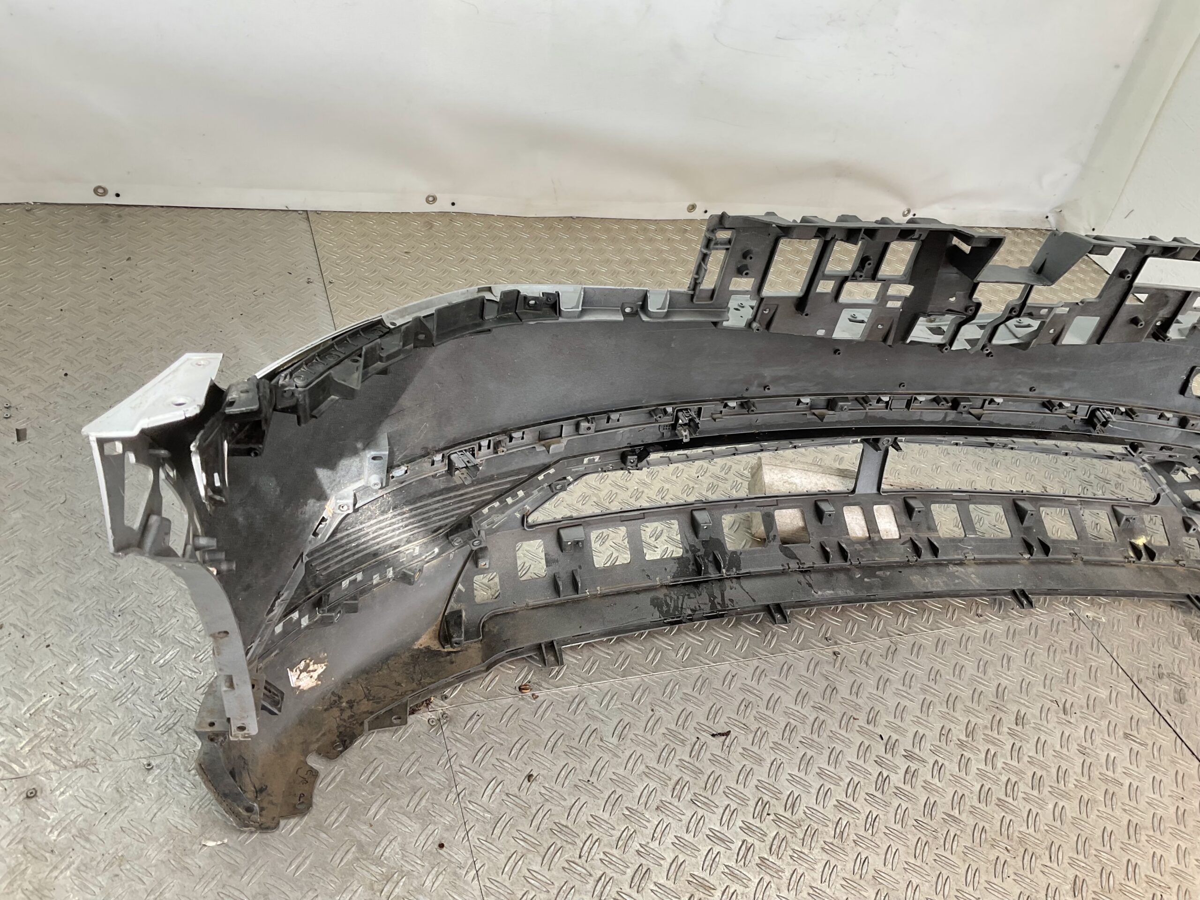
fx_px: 1005
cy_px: 450
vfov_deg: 48.2
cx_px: 600
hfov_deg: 61.7
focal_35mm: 29
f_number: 1.8
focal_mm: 3
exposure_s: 1/107
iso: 16
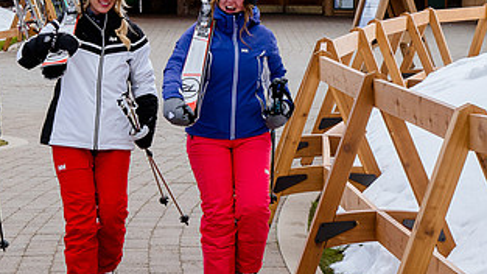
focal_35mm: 179
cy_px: -8
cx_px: 165
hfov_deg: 12.0
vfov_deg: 6.8
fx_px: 2311
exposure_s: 1/250
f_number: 14
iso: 320
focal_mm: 65
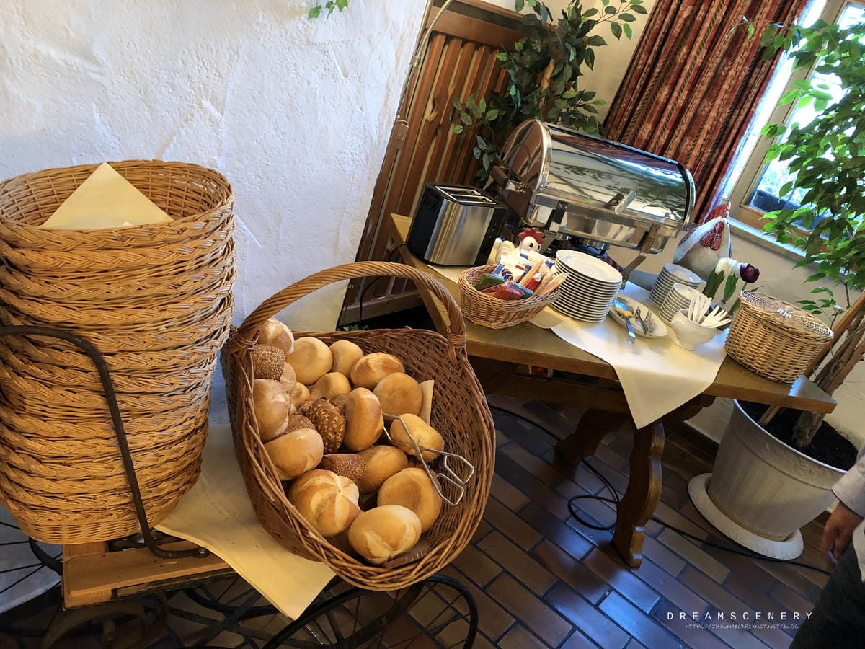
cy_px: 324
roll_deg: -19.8
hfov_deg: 63.4
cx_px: 432
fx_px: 700
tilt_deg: -25.7
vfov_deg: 49.7
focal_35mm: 28
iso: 100
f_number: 1.8
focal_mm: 3.99
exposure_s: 1/13
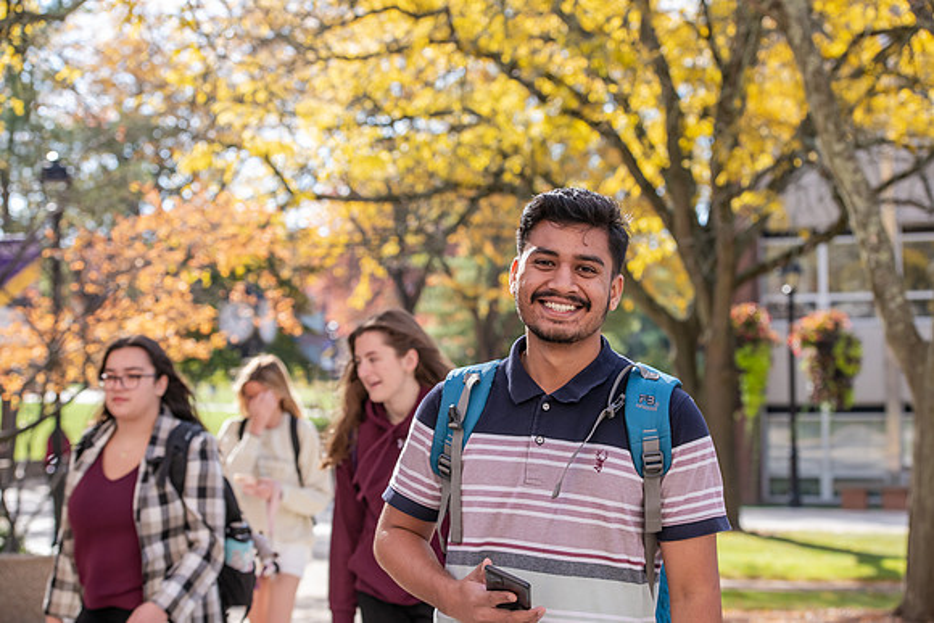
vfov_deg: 17.1
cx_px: 467
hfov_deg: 25.4
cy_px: 312
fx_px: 2076
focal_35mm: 80
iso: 320
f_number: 5.6
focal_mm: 80
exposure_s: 1/400
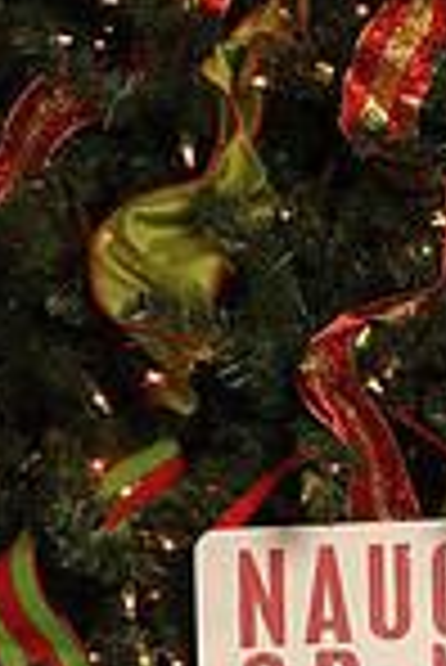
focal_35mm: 133
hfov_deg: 8.9
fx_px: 2466
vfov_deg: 15.4
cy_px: 392
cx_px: 1207
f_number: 5.6
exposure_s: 1/125
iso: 1000
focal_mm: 34
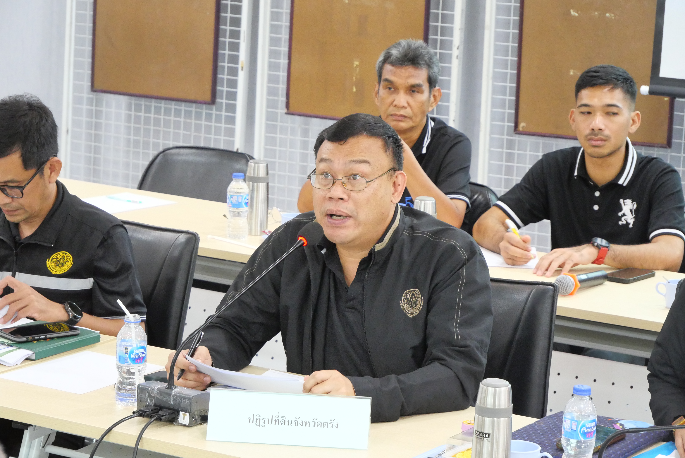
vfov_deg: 11.1
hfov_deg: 16.5
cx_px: 342
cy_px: 229
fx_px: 2361
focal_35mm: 124
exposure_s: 1/30
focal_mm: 60
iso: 3200
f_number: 5.6
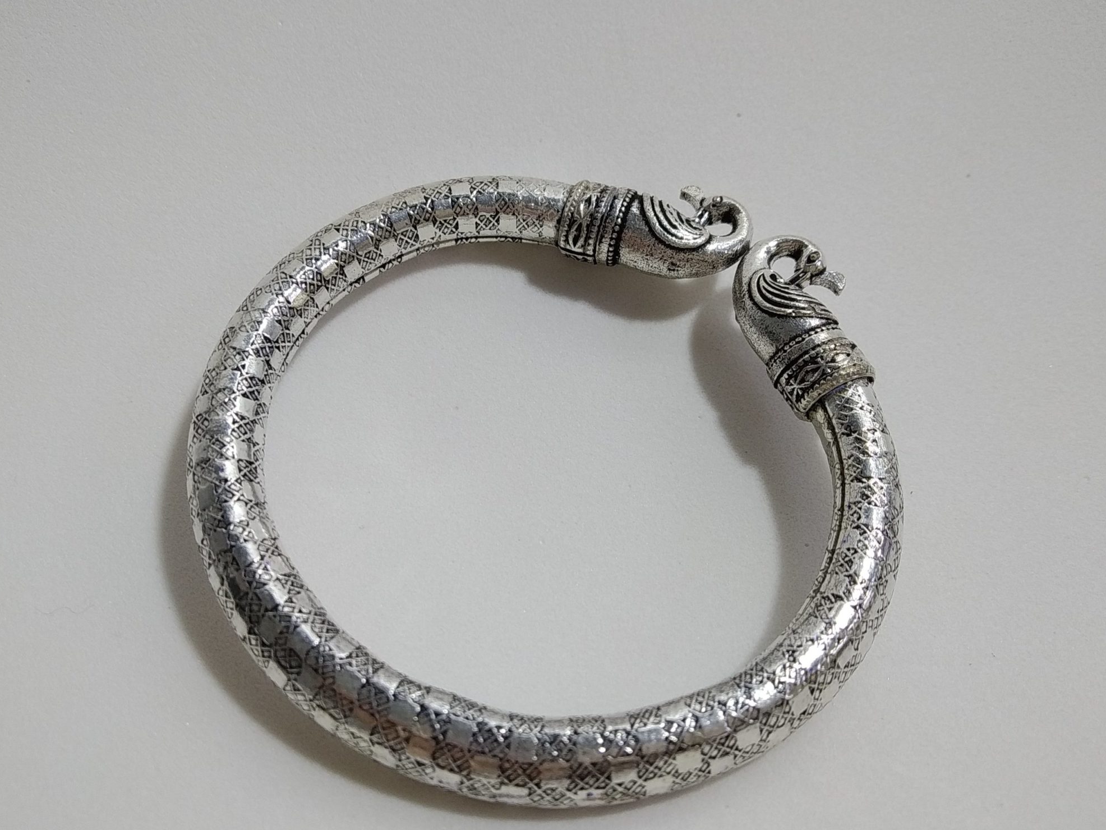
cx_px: 551
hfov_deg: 65.3
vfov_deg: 51.4
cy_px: 421
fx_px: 863
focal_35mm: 27
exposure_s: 1/33
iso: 125
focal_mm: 3.82
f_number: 2.2
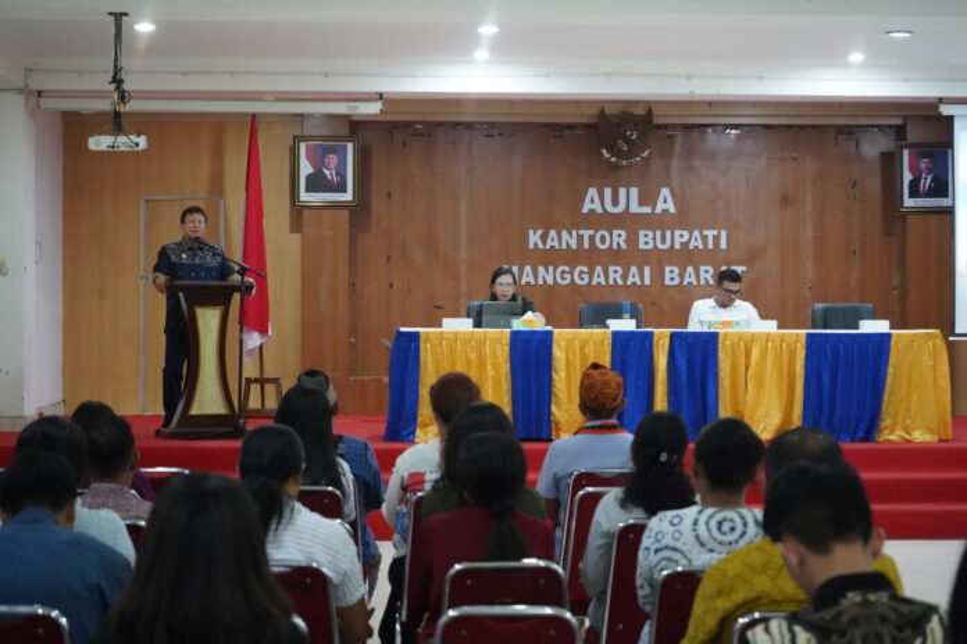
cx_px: 484
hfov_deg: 28.8
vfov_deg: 19.5
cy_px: 322
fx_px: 1880
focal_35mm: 70
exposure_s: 1/125
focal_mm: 70
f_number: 5.6
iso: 12800
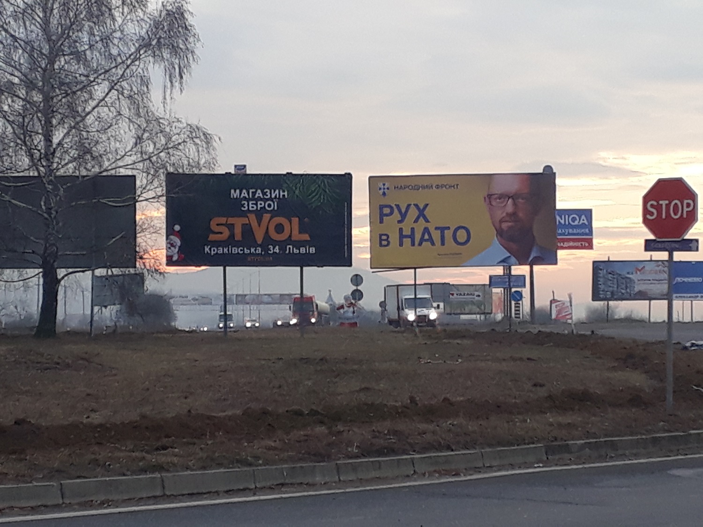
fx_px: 548
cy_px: 264
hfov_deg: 65.3
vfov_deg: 51.4
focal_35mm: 27
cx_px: 352
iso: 40
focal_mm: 3.6
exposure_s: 1/225
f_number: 1.9
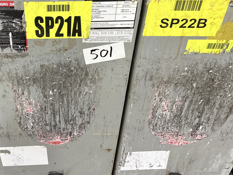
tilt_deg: -37.9
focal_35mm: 47
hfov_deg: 39.3
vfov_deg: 30.5
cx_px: 57
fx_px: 316
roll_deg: +1.9
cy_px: 51
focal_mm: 5.96
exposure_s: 1/60
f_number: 1.6
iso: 160
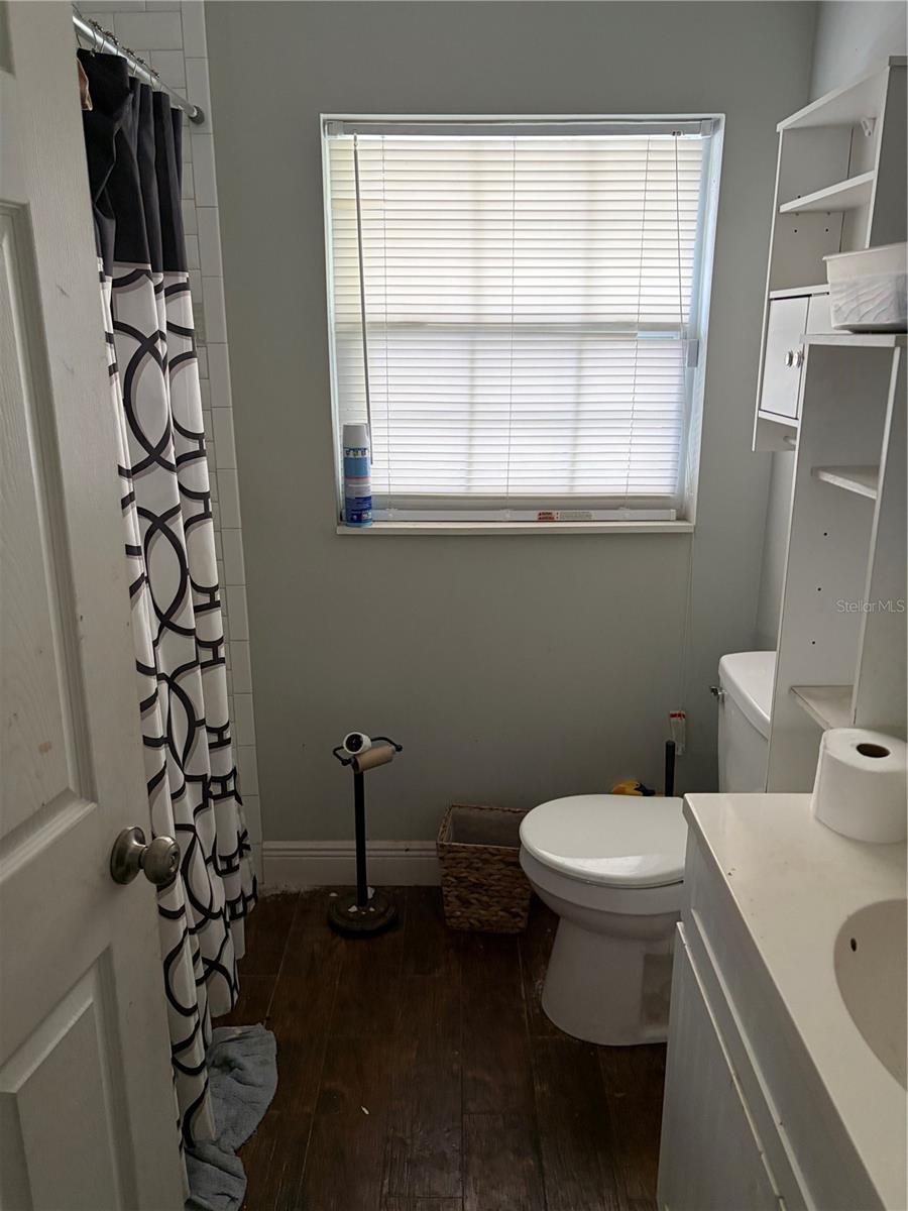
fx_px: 909
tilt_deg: -16.6
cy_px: 606
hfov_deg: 53.1
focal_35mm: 26
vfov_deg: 67.3
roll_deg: +0.3
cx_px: 454
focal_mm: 5.96
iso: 250
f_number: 1.6
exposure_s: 1/60
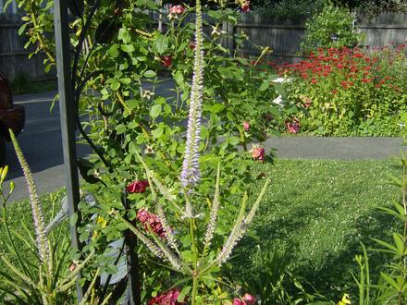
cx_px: 204
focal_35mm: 36
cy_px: 152
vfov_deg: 39.7
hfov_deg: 51.4
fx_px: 423
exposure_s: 1/337
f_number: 4.7
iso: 100
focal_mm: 6
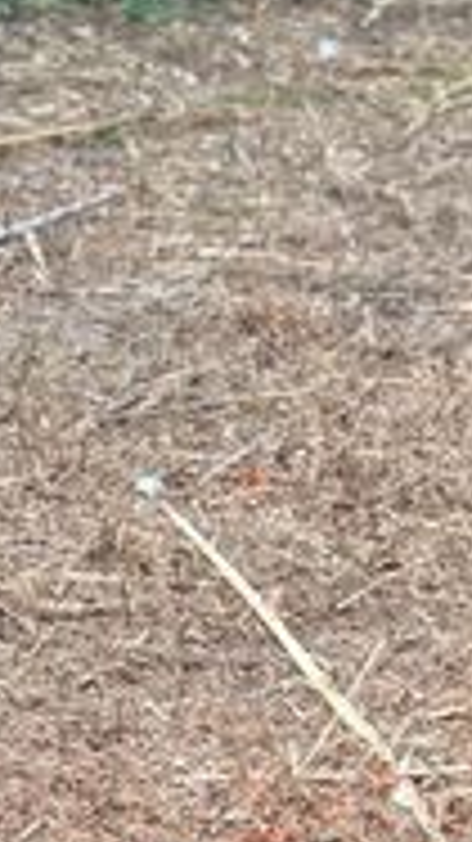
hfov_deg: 6.5
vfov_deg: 11.5
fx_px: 4144
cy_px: 25
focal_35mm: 186
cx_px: 454
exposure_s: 1/220
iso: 64
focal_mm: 6.76
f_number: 1.78
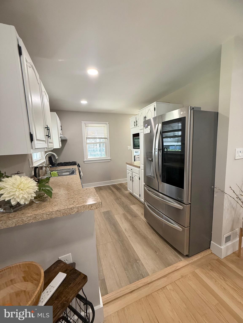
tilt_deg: -7.2
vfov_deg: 102.1
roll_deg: +2.0
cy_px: 162
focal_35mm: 14
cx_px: 122
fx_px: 131
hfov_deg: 85.7
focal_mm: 2.22
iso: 250
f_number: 2.2
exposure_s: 1/120
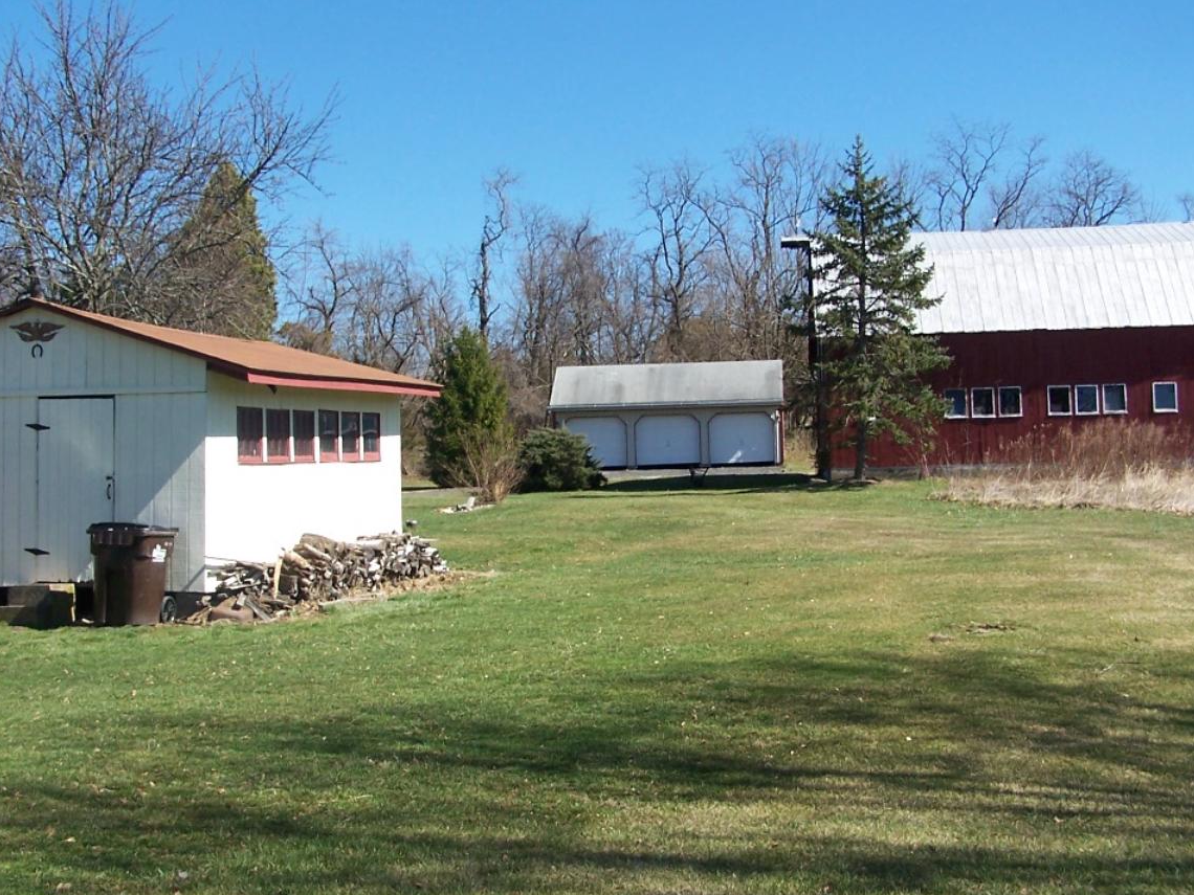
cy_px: 480
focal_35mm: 48
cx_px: 563
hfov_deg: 39.6
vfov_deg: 30.3
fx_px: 1656
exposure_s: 1/500
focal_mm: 6.3
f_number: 4
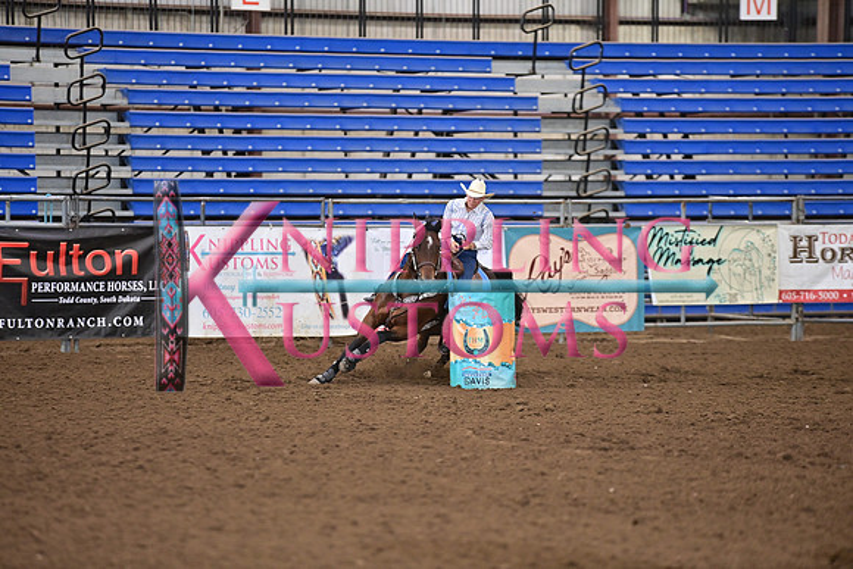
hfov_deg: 10.3
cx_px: 426
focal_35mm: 200
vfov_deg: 6.9
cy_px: 284
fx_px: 4740
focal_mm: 200
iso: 1600
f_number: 3.2
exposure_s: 1/250
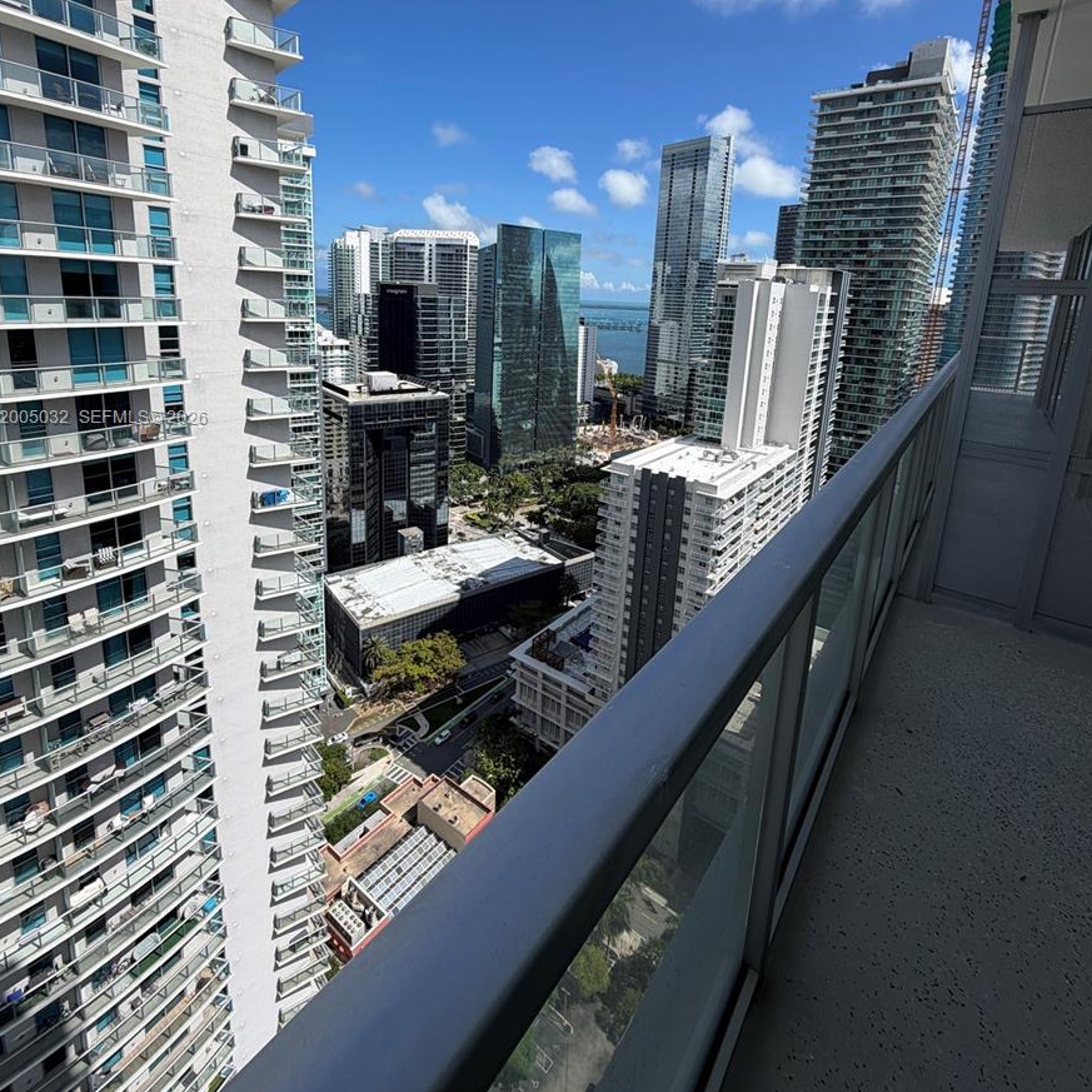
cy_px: 419
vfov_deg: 82.6
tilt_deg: -11.6
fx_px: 607
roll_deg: -2.6
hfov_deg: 84.0
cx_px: 538
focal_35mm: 17
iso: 20
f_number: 2.2
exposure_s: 1/1033
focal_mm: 2.22
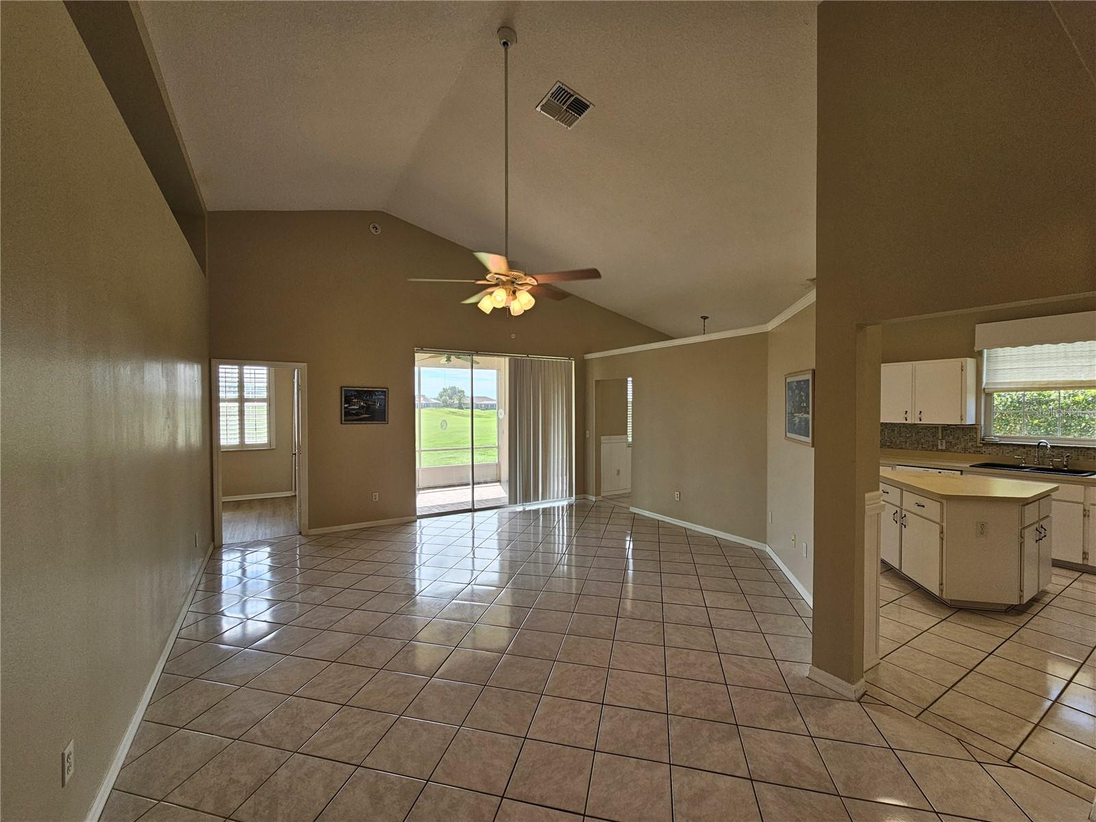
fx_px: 412
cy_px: 411
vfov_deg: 89.9
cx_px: 548
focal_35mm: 13
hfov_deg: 106.2
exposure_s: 1/120
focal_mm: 2.2
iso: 50
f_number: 2.2
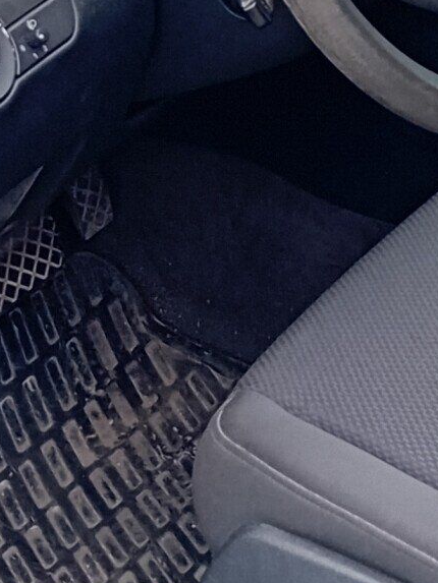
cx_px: 548
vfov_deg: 16.1
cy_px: -104
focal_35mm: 118
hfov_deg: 12.2
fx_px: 1990
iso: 125
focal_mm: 3.98
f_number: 1.8
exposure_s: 1/52.6
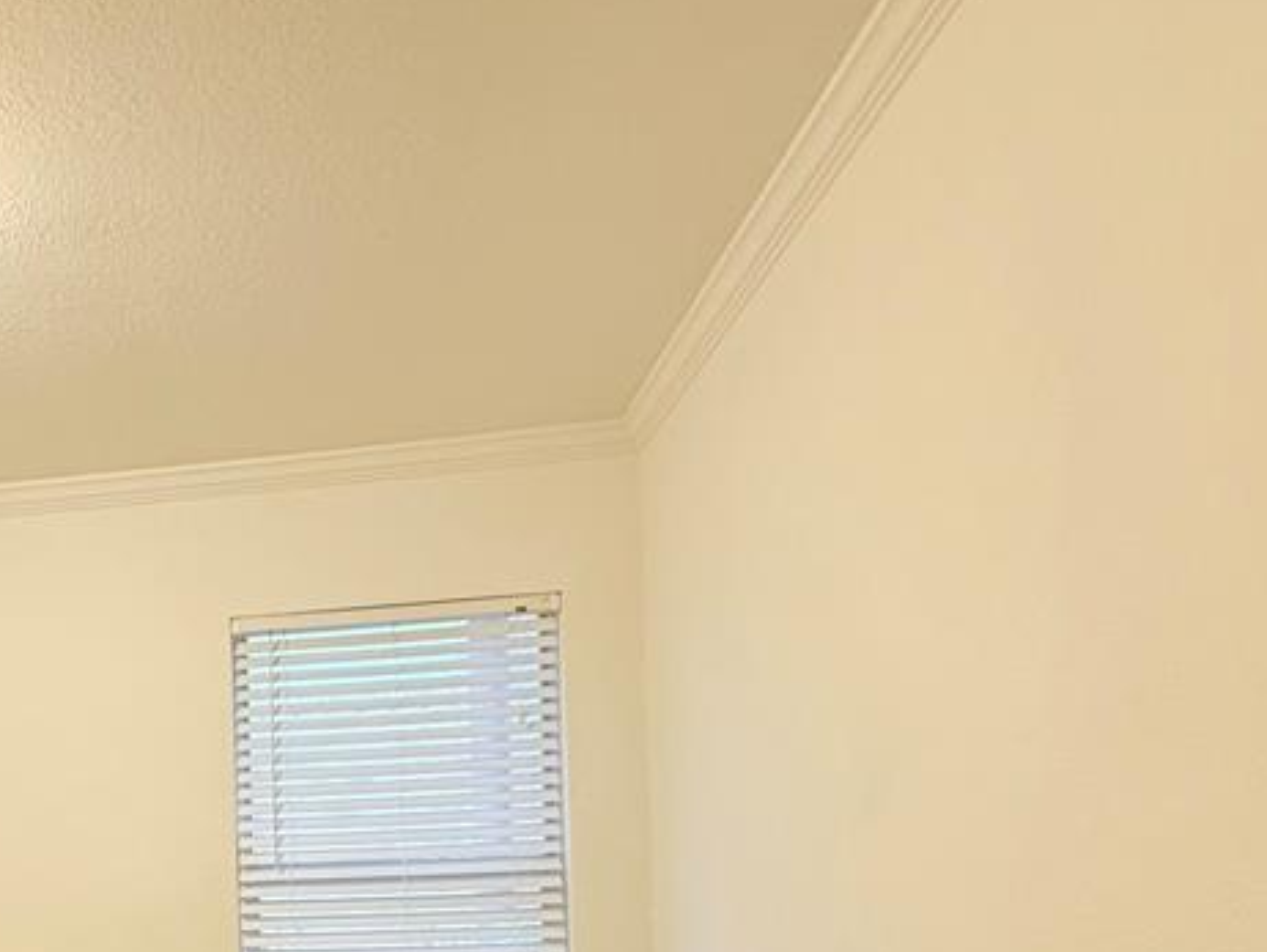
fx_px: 1135
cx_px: 132
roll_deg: +2.3
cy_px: 903
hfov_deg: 51.6
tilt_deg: +0.7
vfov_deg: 41.0
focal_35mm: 31
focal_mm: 2.22
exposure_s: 1/60
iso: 320
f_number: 2.2
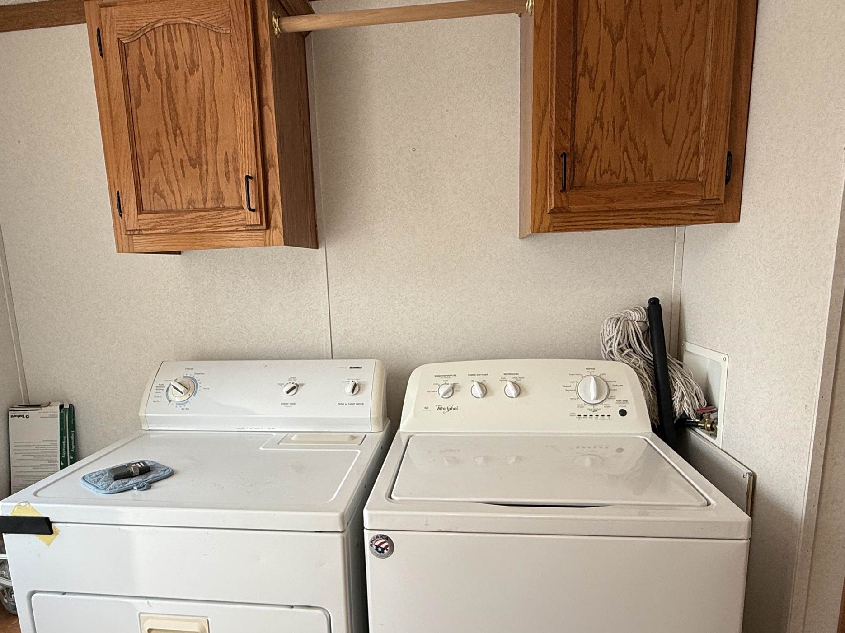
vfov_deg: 58.4
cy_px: 378
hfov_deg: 73.8
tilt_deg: -10.7
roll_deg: +2.2
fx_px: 561
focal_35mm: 23
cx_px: 393
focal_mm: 2.22
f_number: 2.2
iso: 64
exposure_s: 1/99
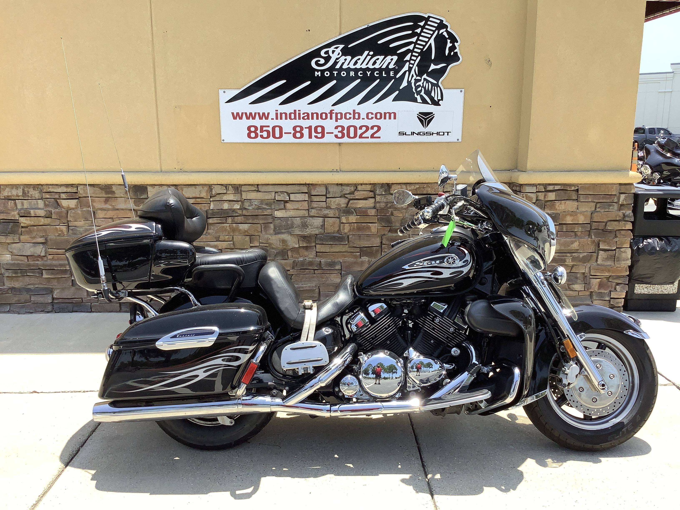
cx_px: 340
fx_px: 609
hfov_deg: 58.4
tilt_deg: -12.1
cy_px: 255
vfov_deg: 45.4
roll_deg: +0.0
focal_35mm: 31
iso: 25
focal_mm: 3.3
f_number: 2.4
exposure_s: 1/590
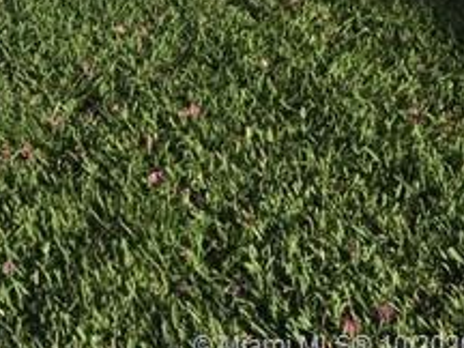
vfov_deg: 15.9
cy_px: -150
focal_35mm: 86
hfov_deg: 20.1
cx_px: -202
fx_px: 1153
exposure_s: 1/1709
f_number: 2.2
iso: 25
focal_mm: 4.15
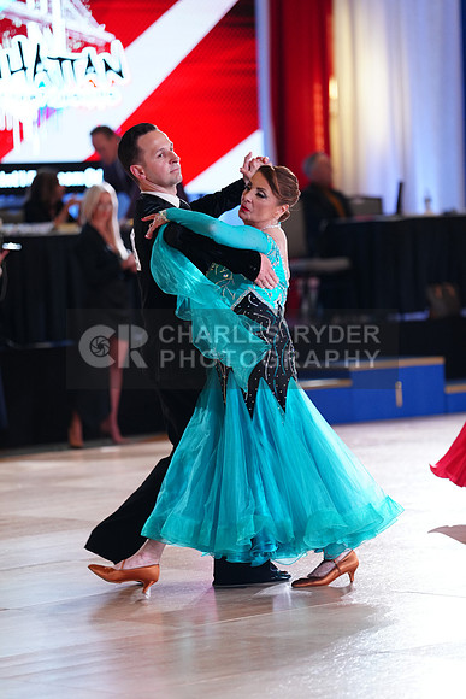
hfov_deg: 9.0
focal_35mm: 152
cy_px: 350
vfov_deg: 13.5
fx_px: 2949
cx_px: 233
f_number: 2.8
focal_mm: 152
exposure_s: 1/320
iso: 1600
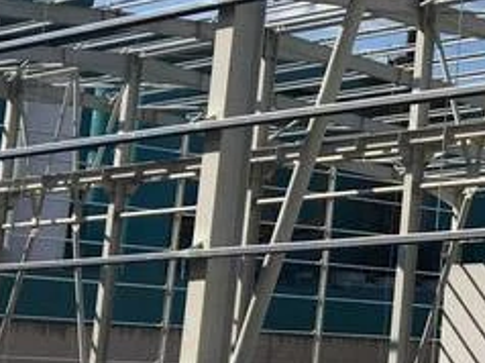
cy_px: 43
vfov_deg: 12.0
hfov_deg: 13.8
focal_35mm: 123
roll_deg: -1.5
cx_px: 946
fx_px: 1722
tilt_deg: +14.2
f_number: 2.2
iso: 25
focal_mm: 4.15
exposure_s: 1/2137
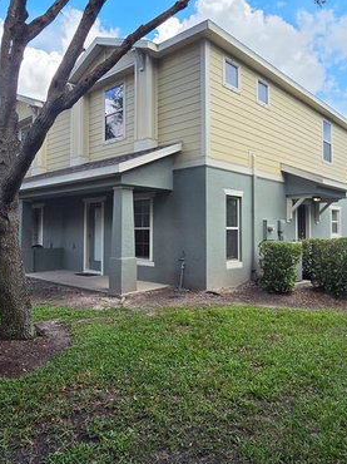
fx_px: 321
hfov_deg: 56.8
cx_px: 174
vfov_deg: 71.5
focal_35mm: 24
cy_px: 214
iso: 100
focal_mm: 2.2
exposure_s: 1/1668
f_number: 2.2
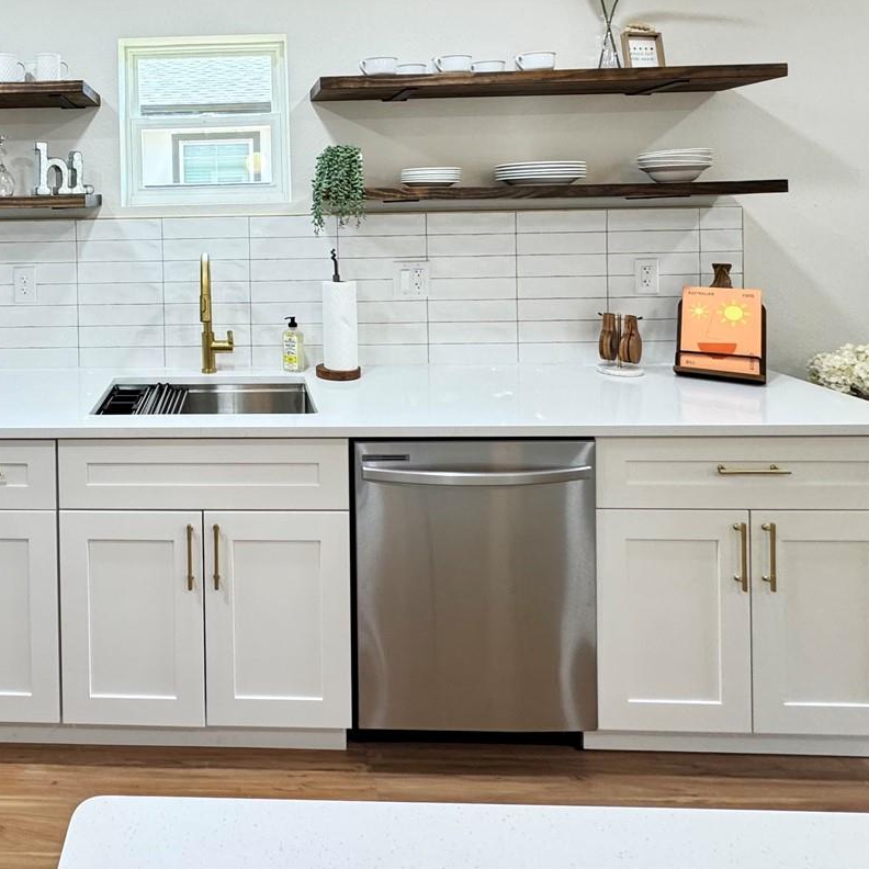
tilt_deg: -0.9
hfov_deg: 59.0
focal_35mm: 25
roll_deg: +1.4
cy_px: 217
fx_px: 710
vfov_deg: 59.6
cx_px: 200
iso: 200
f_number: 2.2
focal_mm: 2.22
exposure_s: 1/60
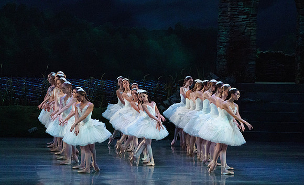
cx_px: 152
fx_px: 1937
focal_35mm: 235
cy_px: 101
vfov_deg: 5.5
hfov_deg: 9.0
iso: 8000
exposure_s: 1/250
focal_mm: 229
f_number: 5.6
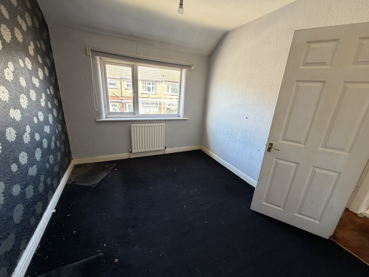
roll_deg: -4.7
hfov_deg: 102.1
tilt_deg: -18.0
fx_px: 149
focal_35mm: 14
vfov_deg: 85.7
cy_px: 138
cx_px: 184
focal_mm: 2.22
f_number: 2.2
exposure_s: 1/121
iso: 320
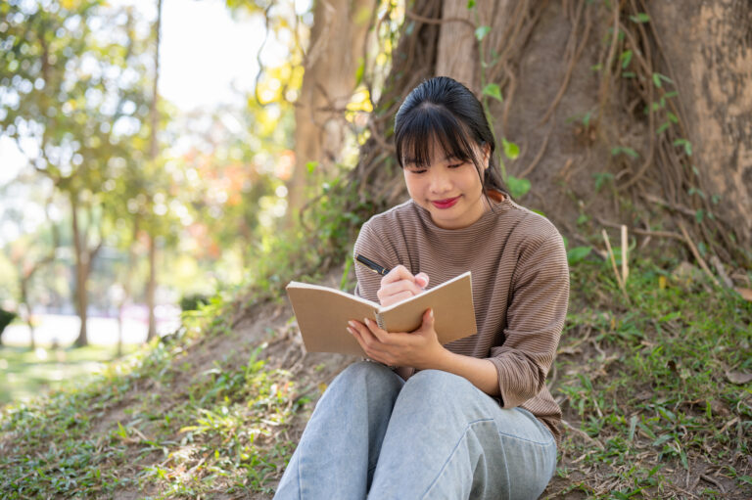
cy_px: 250
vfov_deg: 27.0
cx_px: 376
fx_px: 1044
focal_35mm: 50
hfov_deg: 39.6
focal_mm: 50
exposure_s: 1/320
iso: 125
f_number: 2.5
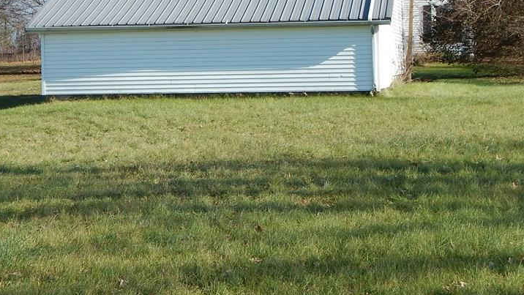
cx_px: 196
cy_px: 67
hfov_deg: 22.4
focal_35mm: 95
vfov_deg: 12.7
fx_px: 1320
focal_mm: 10.9
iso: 125
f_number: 4
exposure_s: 1/800
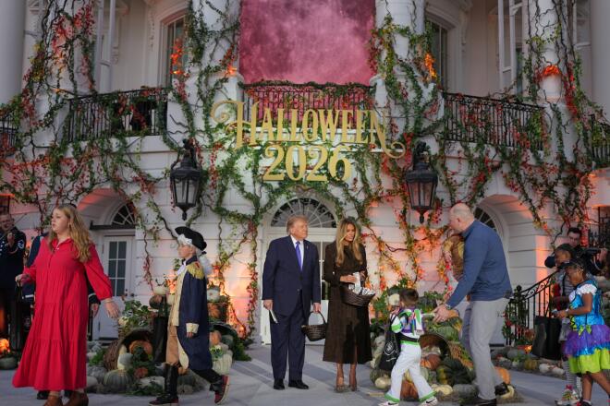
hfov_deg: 44.5
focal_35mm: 44
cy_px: 203
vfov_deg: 30.5
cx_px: 305
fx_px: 745
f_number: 2
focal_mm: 44
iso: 320
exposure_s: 1/320
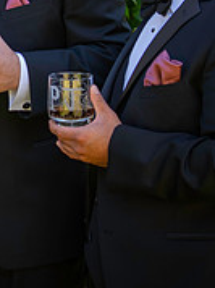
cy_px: -5
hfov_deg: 10.0
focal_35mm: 141
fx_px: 1170
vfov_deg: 13.8
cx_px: -141
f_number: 2.8
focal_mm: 45
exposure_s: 1/125
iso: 100
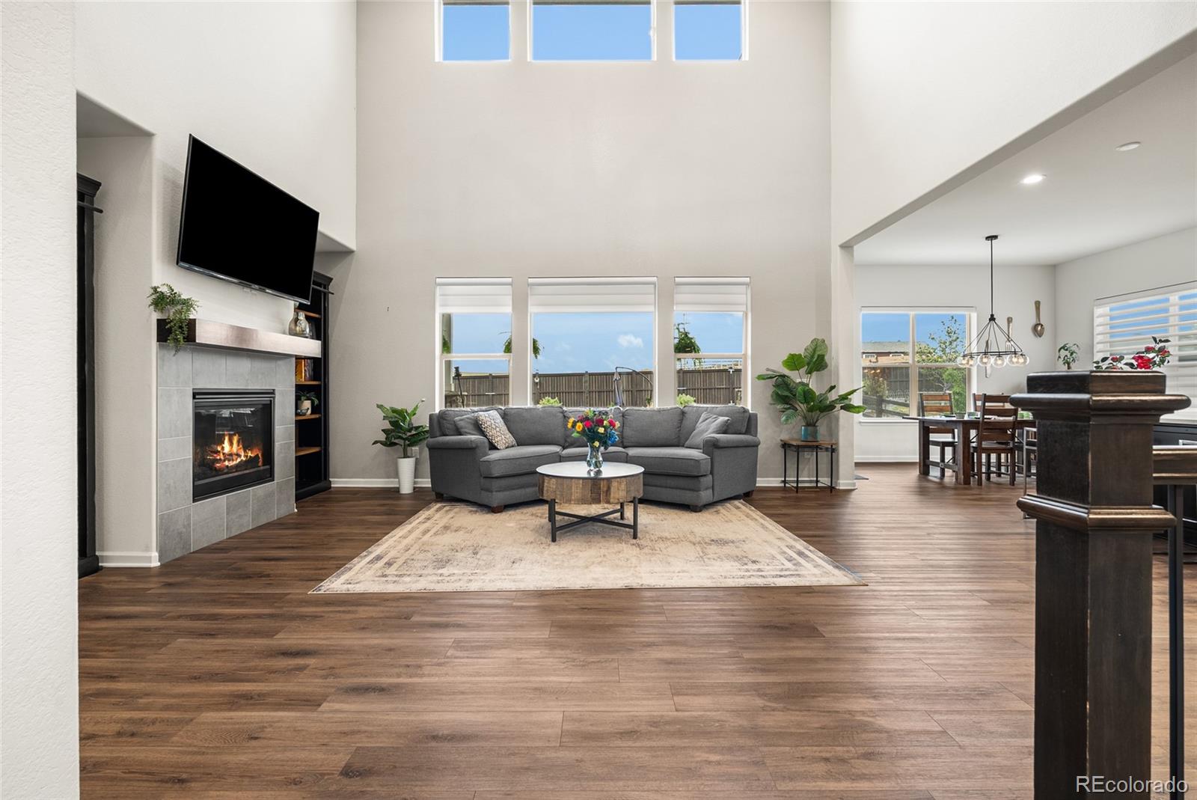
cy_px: 400
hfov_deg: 96.7
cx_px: 598
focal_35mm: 16
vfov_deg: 73.8
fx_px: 532
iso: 200
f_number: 8
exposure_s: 1.3
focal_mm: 16
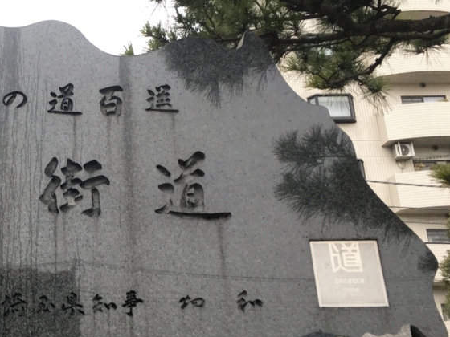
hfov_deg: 34.1
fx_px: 689
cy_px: 205
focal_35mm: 53
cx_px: 43
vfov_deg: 27.5
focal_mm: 4.15
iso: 40
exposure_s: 1/120
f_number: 2.2
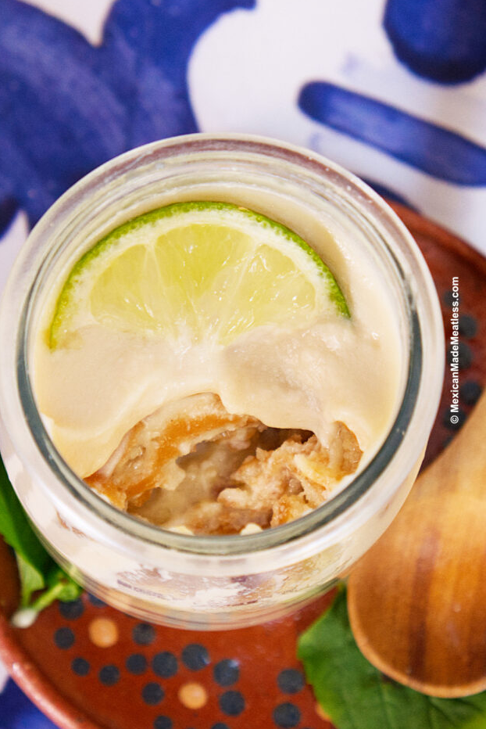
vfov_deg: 21.2
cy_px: 377
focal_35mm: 96
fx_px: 1942
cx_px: 205
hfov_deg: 14.3
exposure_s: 1/80
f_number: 5.6
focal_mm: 42
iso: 800
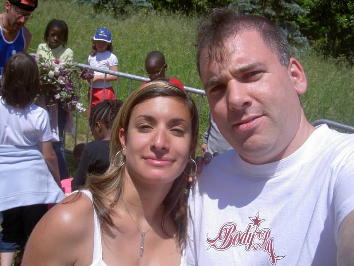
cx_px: 177
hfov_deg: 47.9
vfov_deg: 36.8
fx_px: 399
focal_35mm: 39
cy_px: 133
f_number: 4.7
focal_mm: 8
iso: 100
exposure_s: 1/640
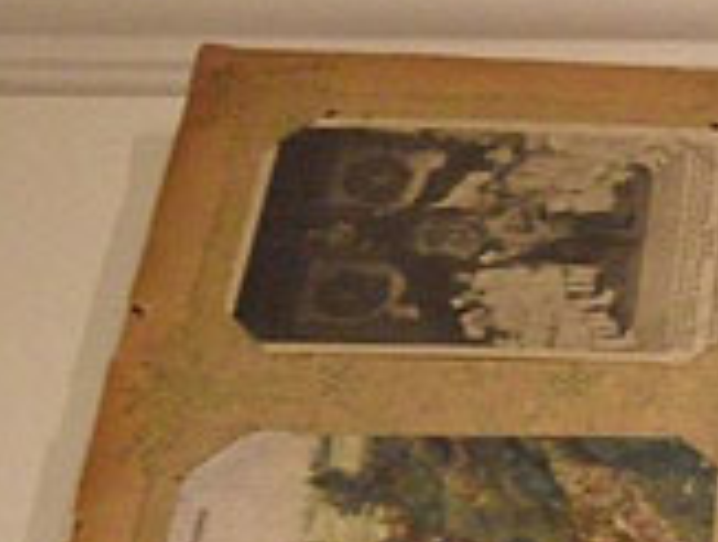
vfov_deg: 11.0
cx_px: 947
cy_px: 436
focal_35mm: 135
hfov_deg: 14.0
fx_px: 2806
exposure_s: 1/30
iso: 640
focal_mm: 8.7
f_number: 3.9
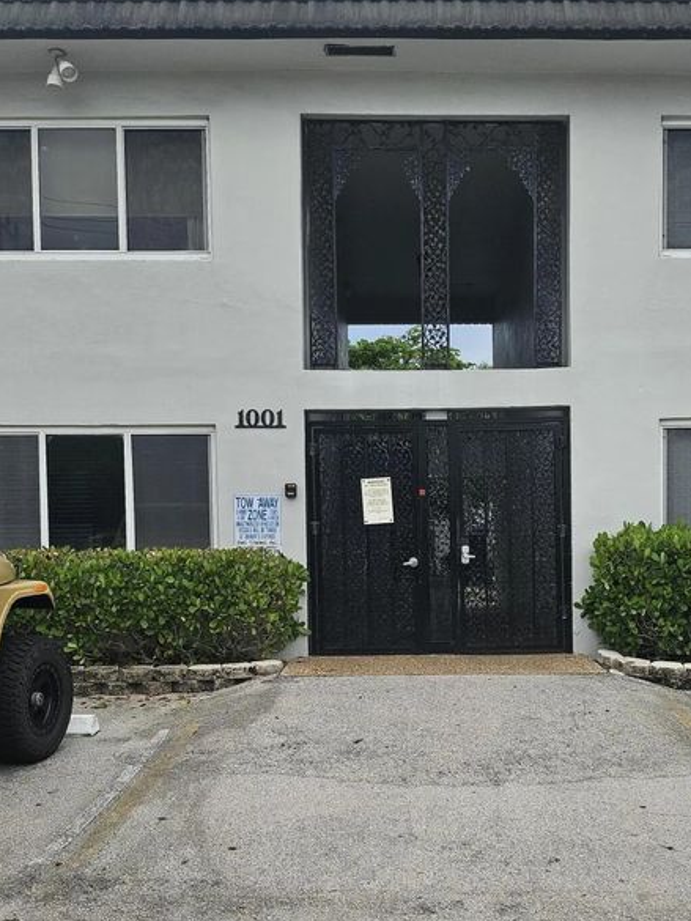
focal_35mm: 35
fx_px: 931
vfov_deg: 52.2
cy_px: 566
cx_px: 425
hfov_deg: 40.5
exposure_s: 1/1936
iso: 50
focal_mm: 5
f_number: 1.8
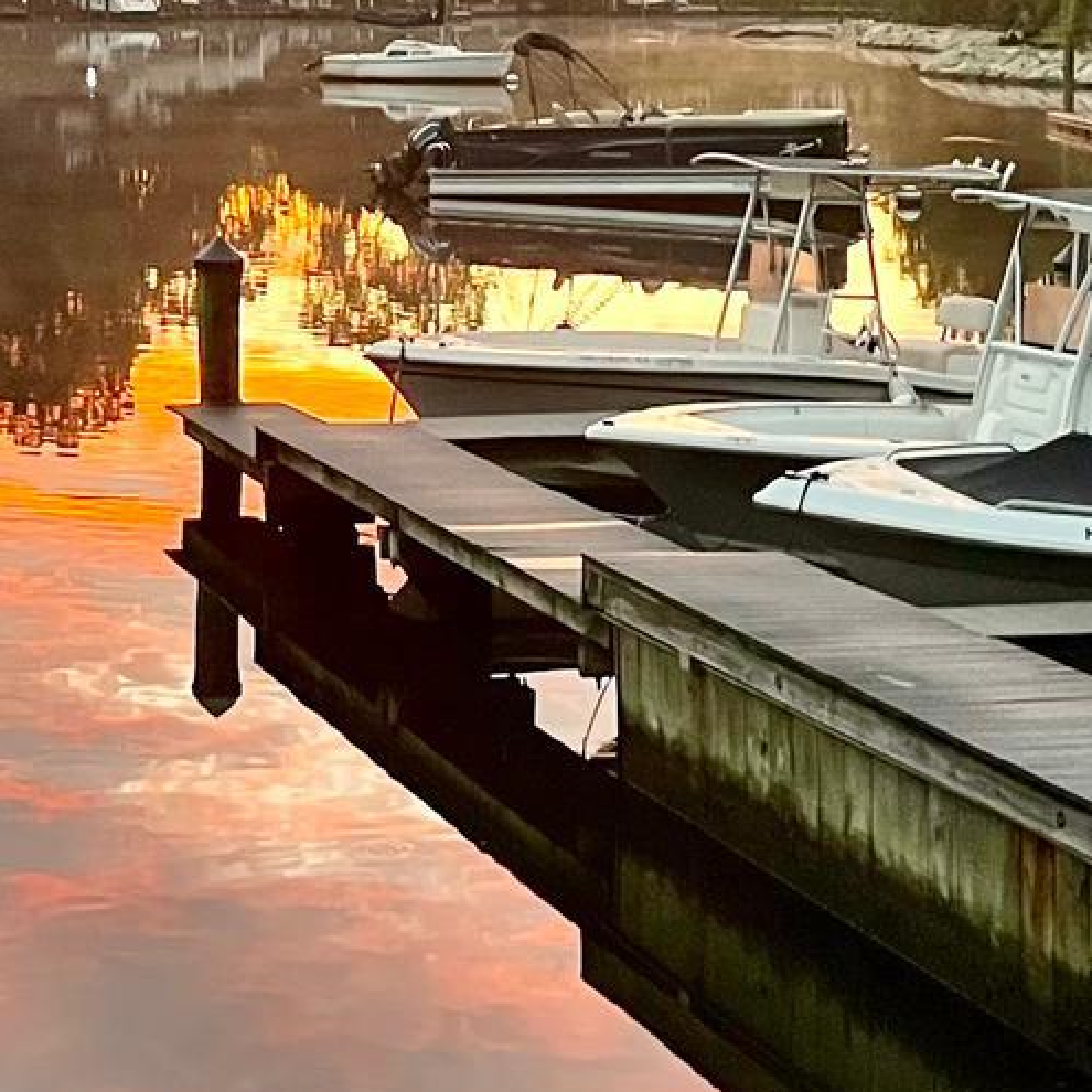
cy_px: -7
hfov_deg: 18.2
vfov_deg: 17.8
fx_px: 3391
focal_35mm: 95
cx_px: 351
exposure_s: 1/92
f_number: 1.6
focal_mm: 5.1
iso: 125
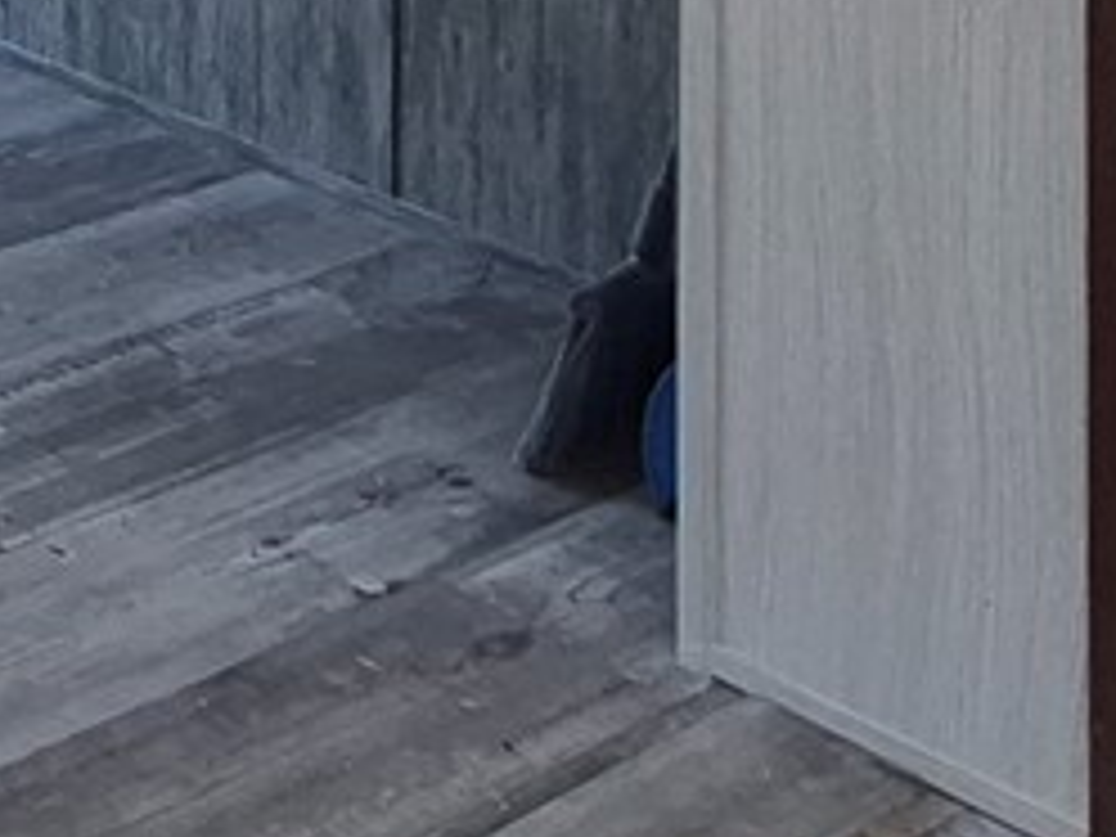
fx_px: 2708
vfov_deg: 14.1
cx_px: -837
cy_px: -936
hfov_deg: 18.6
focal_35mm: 84
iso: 64
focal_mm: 1.74
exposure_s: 1/60
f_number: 2.2
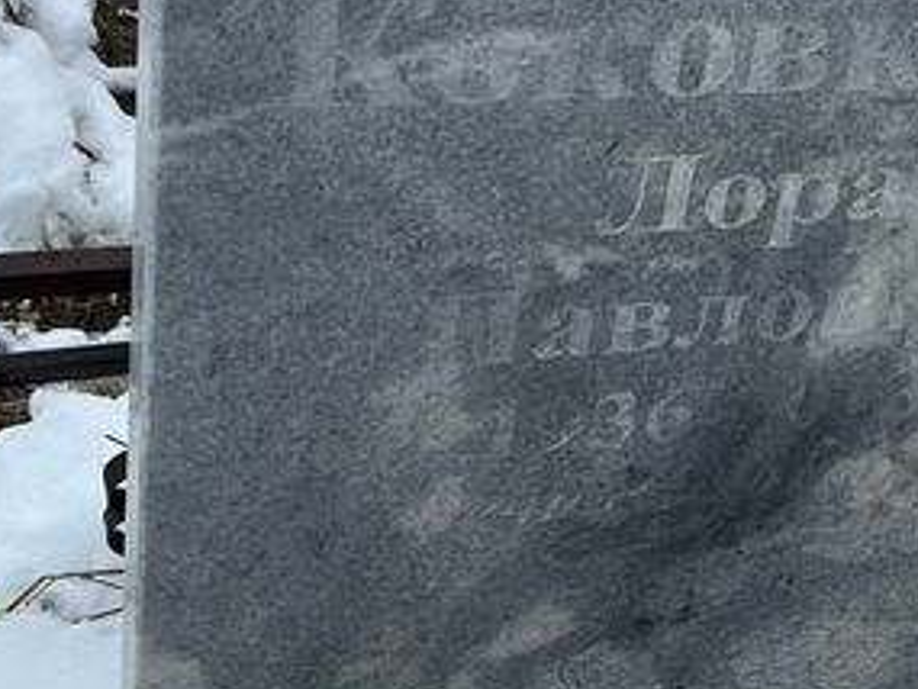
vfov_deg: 19.6
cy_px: -3
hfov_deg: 25.8
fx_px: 1937
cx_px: 831
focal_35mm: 73
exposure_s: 1/121
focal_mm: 5.7
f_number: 1.5
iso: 40
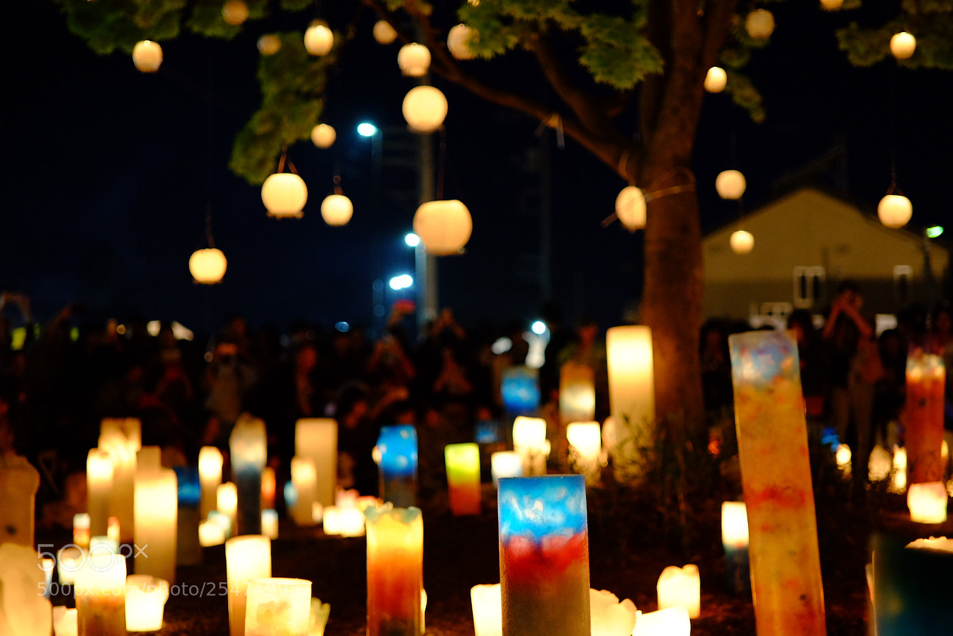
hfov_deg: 41.1
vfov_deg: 28.1
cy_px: 318
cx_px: 476
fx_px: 1271
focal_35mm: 48
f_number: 1.8
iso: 1250
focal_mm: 32
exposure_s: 1/27
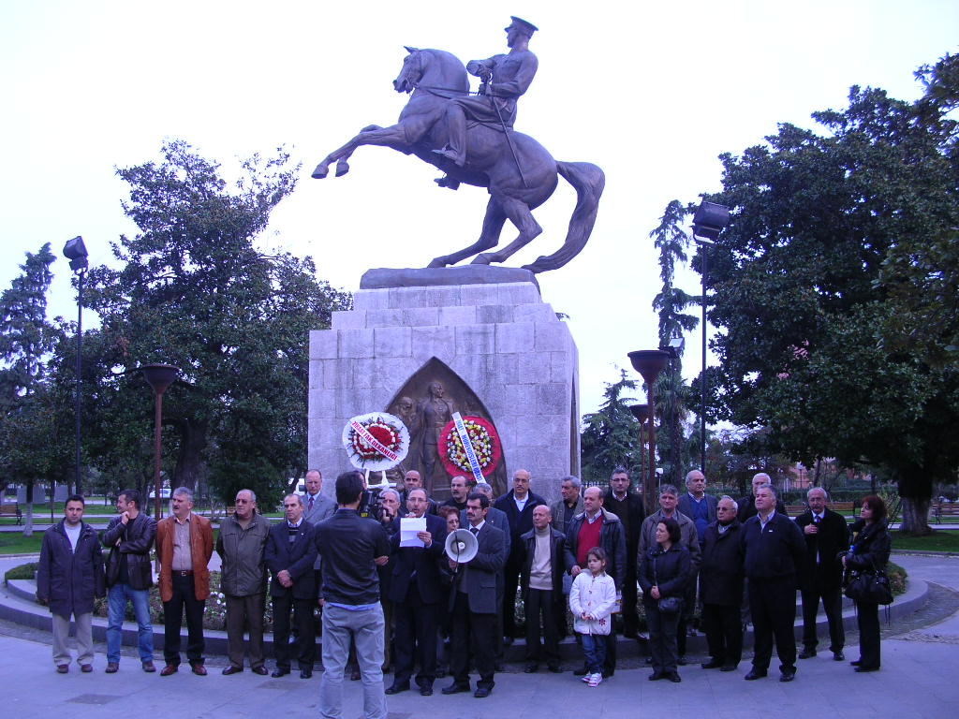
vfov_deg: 40.7
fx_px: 970
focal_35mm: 35
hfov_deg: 52.6
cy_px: 360
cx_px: 480
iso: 50
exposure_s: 1/310
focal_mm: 5.8
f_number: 2.8
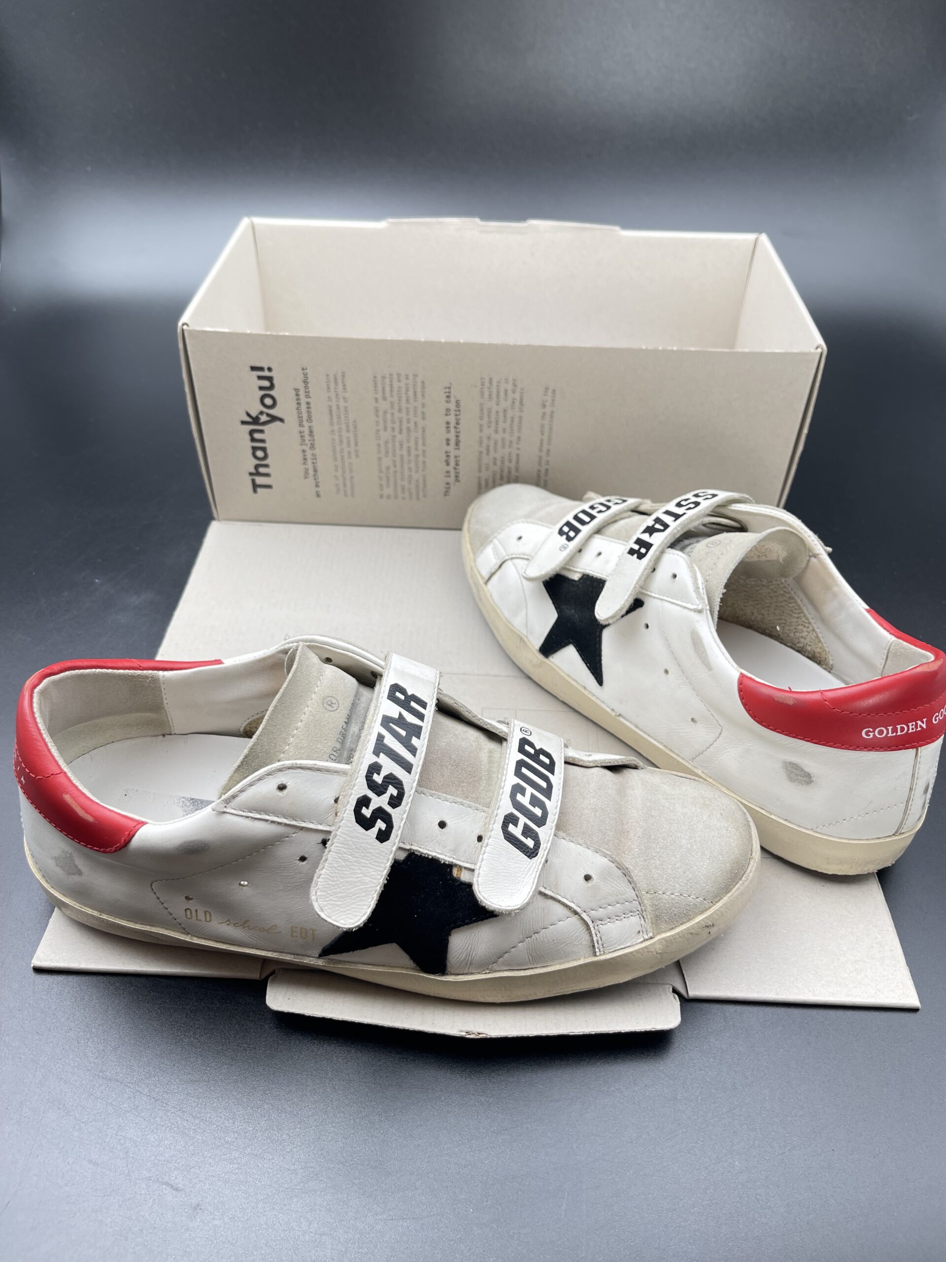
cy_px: 631
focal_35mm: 26
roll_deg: -0.9
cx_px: 473
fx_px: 947
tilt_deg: -43.6
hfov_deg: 53.1
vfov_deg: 67.3
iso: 32
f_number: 1.6
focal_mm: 5.1
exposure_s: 1/131
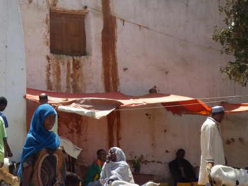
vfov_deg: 15.7
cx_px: 10
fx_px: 673
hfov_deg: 20.3
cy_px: 61
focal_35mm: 94
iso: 100
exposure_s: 1/640
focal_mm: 7
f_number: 4
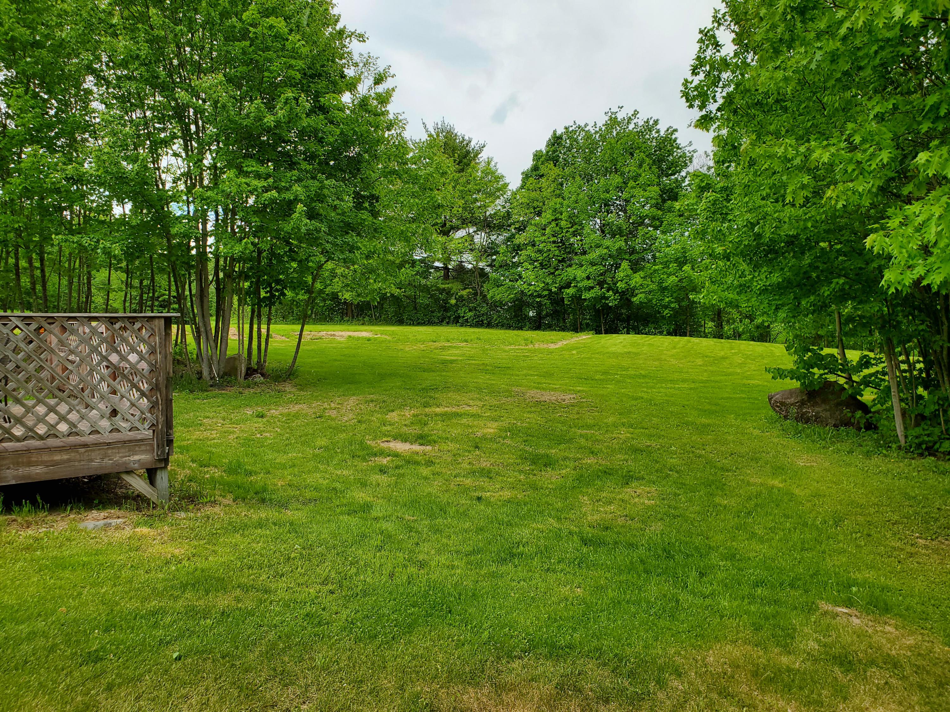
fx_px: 714
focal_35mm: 26
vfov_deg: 53.1
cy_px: 356
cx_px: 475
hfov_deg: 67.3
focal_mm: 4.3
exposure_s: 1/1126
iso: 50
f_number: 2.4
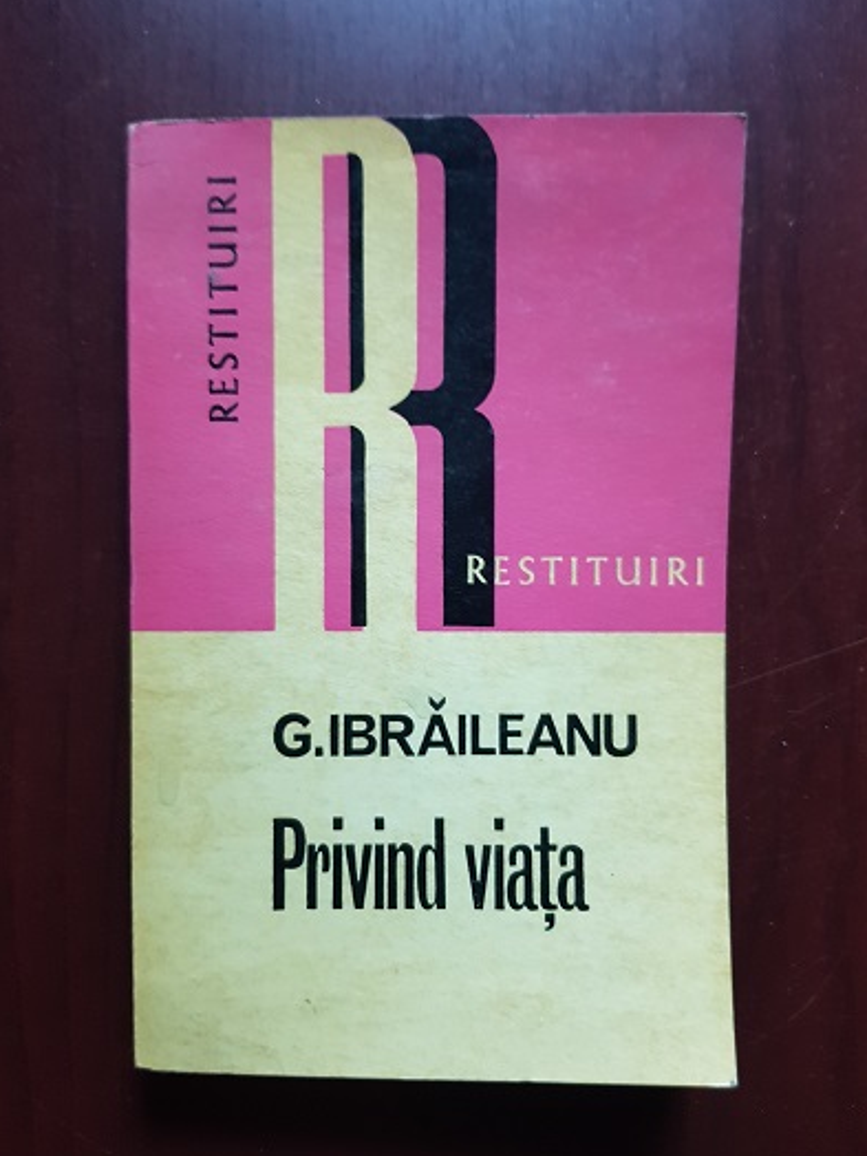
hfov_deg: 51.4
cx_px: 426
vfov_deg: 65.3
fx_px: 902
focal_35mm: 27
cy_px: 587
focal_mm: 4.3
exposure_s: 1/11
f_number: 1.7
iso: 200
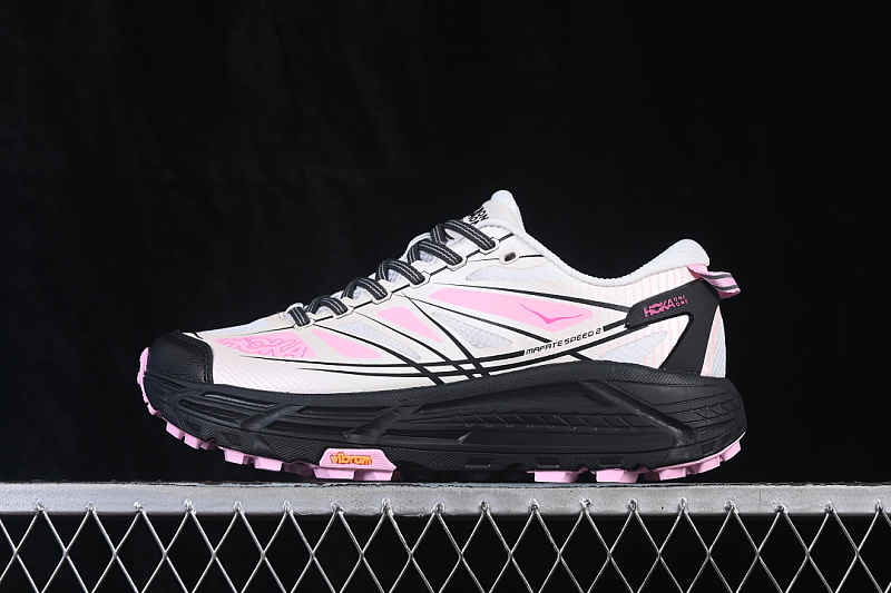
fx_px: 1856
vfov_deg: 18.2
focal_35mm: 75
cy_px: 296
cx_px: 446
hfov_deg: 27.0
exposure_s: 1/80
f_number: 8
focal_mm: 50
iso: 160
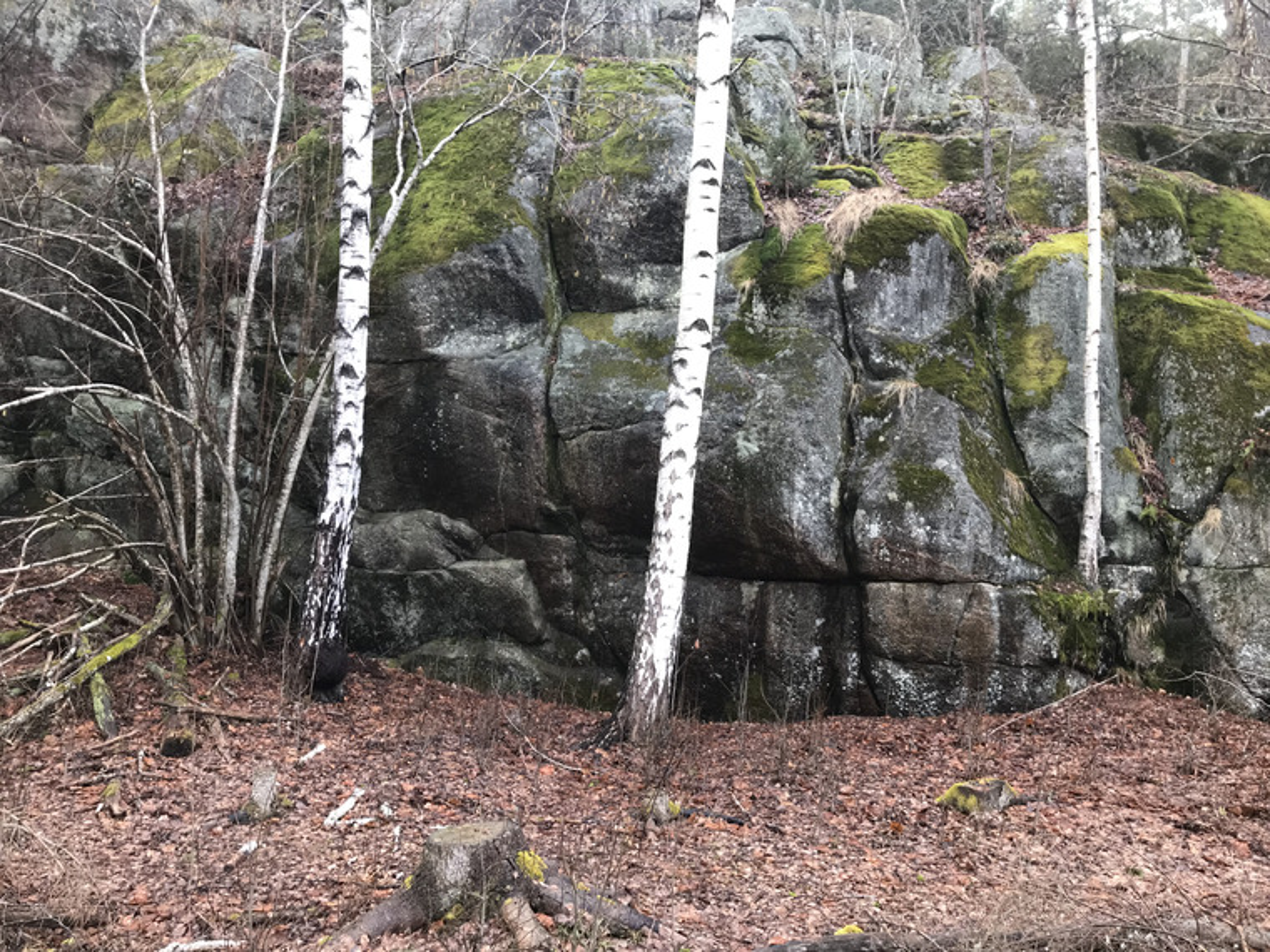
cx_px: 635
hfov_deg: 63.4
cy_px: 476
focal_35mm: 28
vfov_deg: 49.7
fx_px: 1027
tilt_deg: +6.1
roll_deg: +0.0
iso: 40
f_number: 1.8
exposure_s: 1/100
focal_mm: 3.99
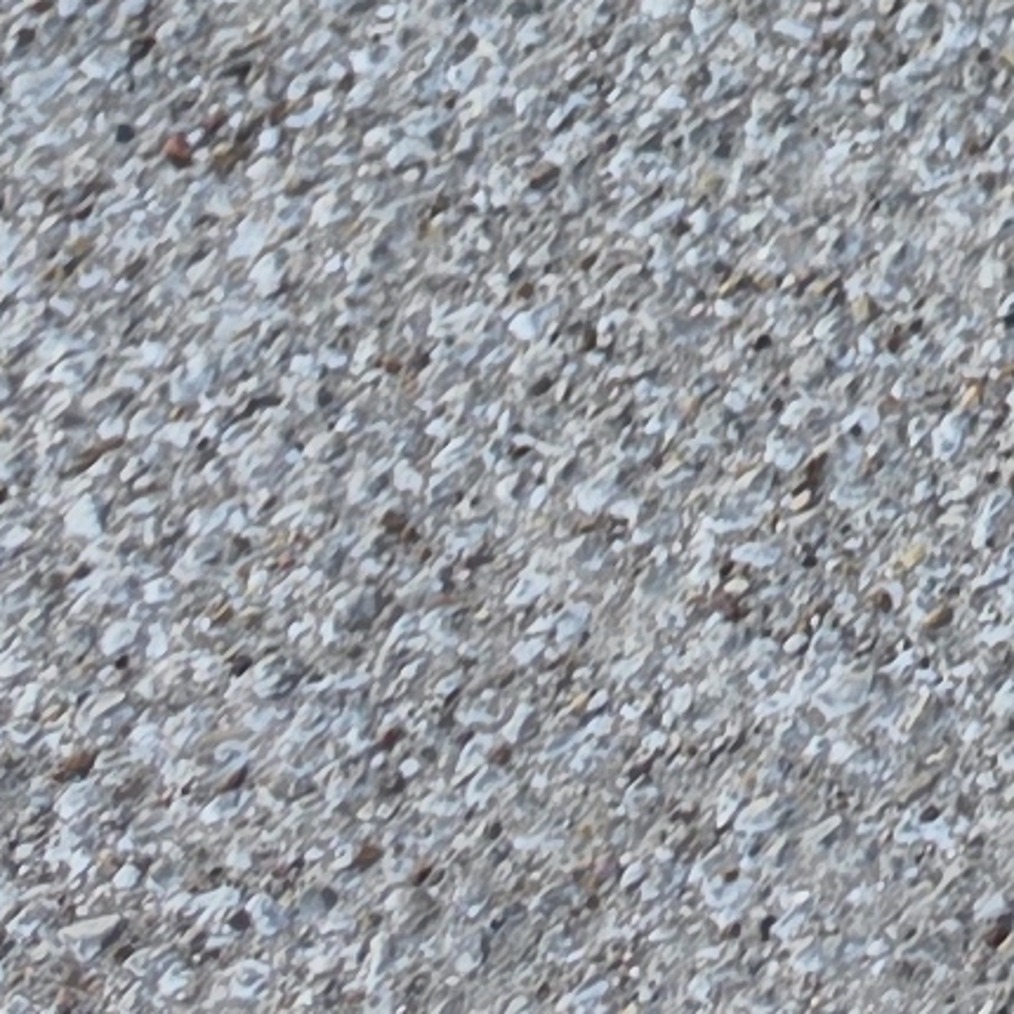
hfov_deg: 7.0
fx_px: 6264
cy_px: -2514
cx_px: 4087
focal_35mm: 189
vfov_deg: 7.5
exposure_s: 1/120
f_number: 1.4
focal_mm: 6.5
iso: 16
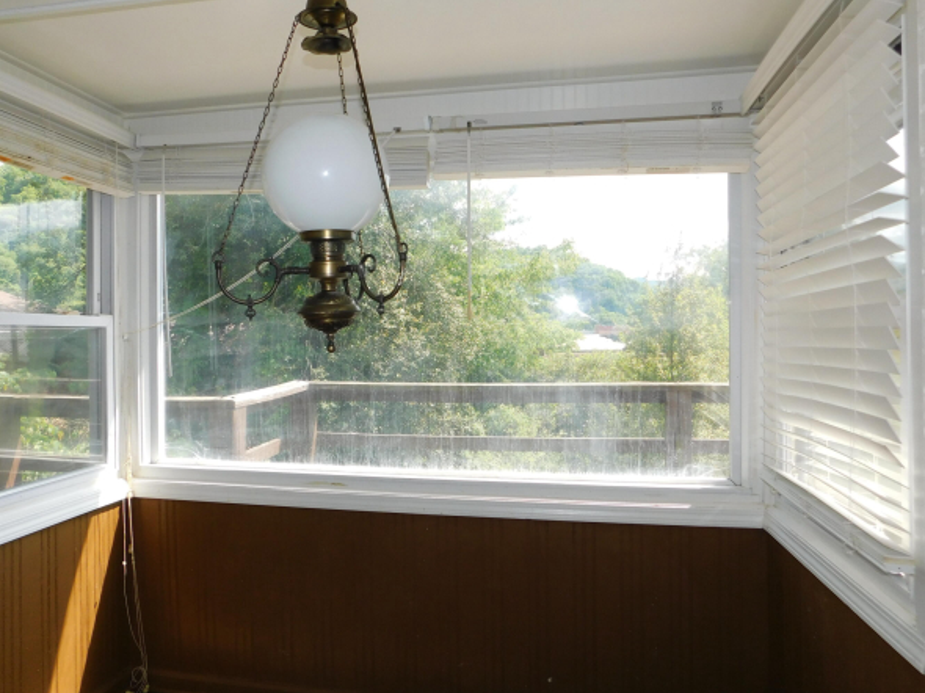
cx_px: 416
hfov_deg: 67.2
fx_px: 694
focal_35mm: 26
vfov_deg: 53.0
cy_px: 328
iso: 125
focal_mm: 4
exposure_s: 1/400
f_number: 3
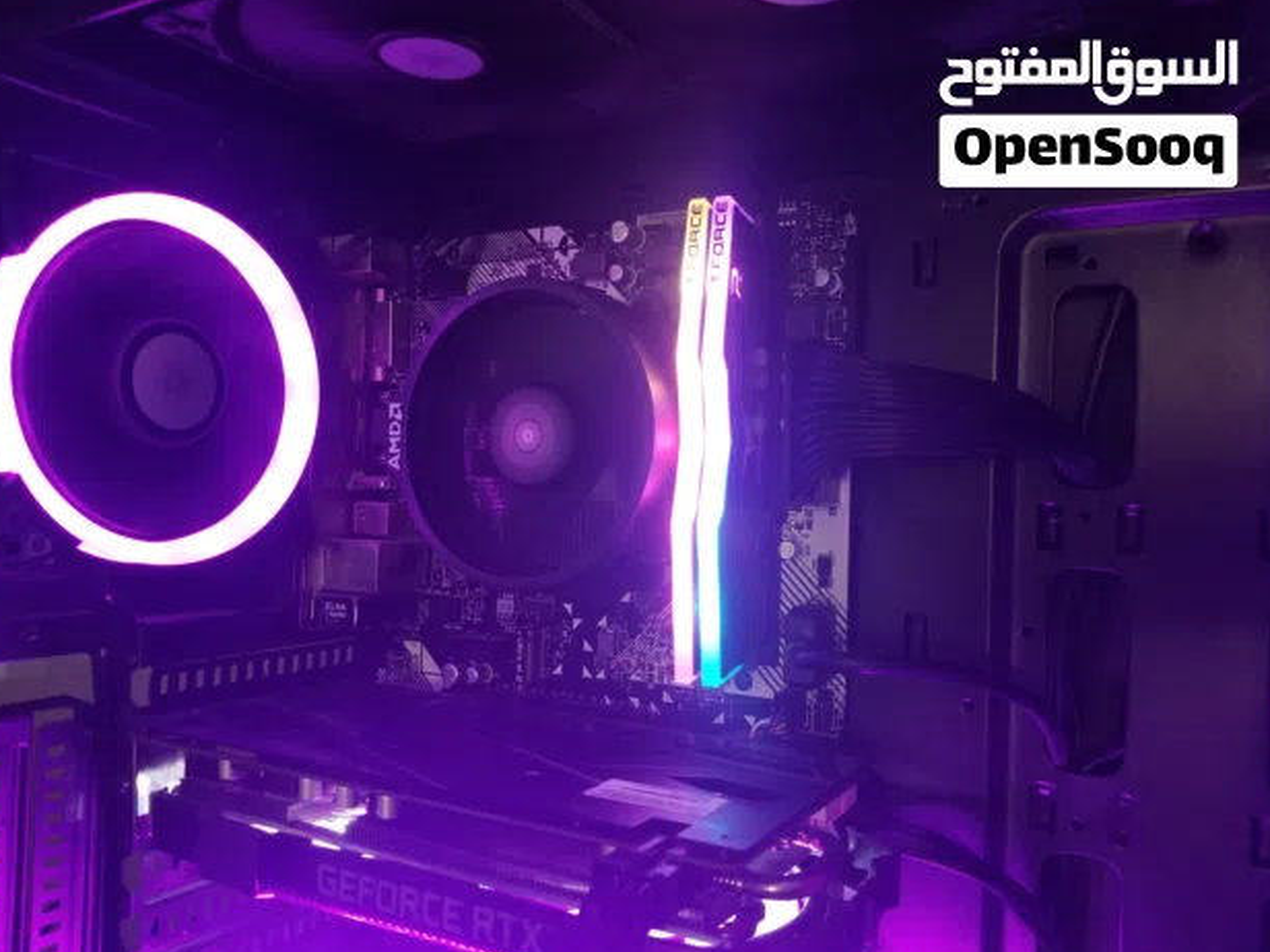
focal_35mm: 27
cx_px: 629
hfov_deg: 65.3
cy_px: 484
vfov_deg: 51.4
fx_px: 991
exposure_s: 1/25
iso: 200
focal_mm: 4.3
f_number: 1.7
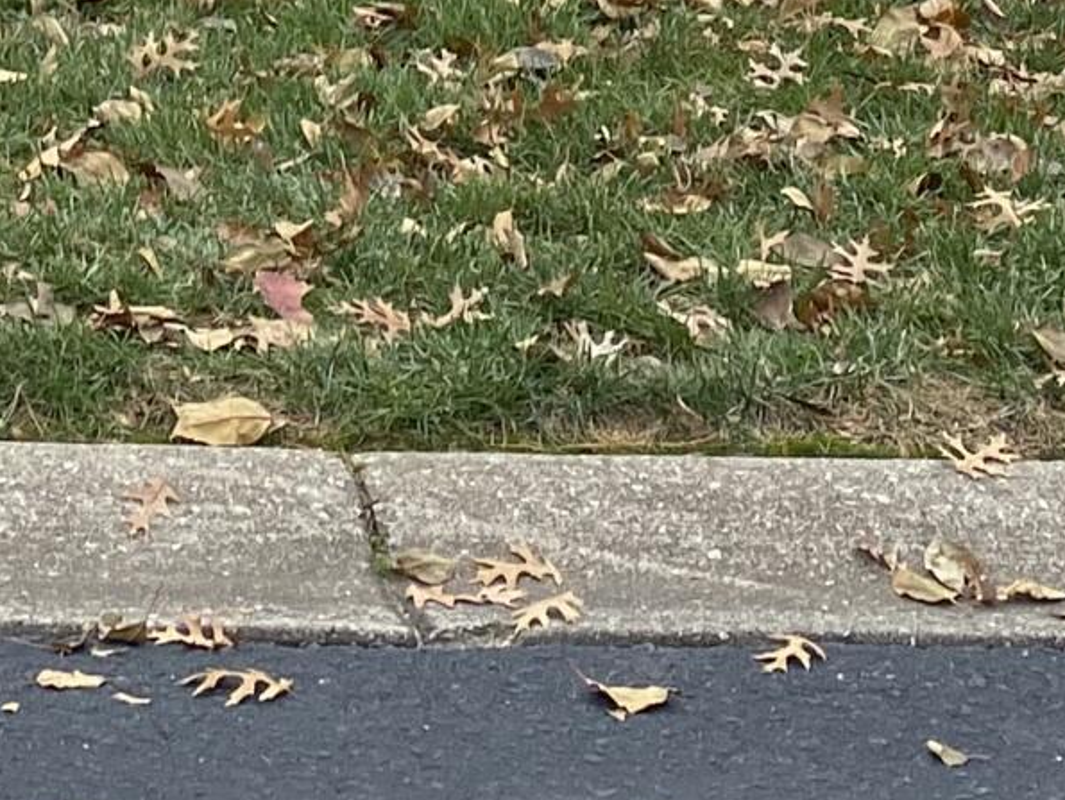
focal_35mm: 131
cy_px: -1122
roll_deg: -1.0
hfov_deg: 15.0
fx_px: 4033
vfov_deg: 9.9
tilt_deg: +3.1
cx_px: 276
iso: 32
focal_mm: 4.25
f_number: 1.8
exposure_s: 1/1043
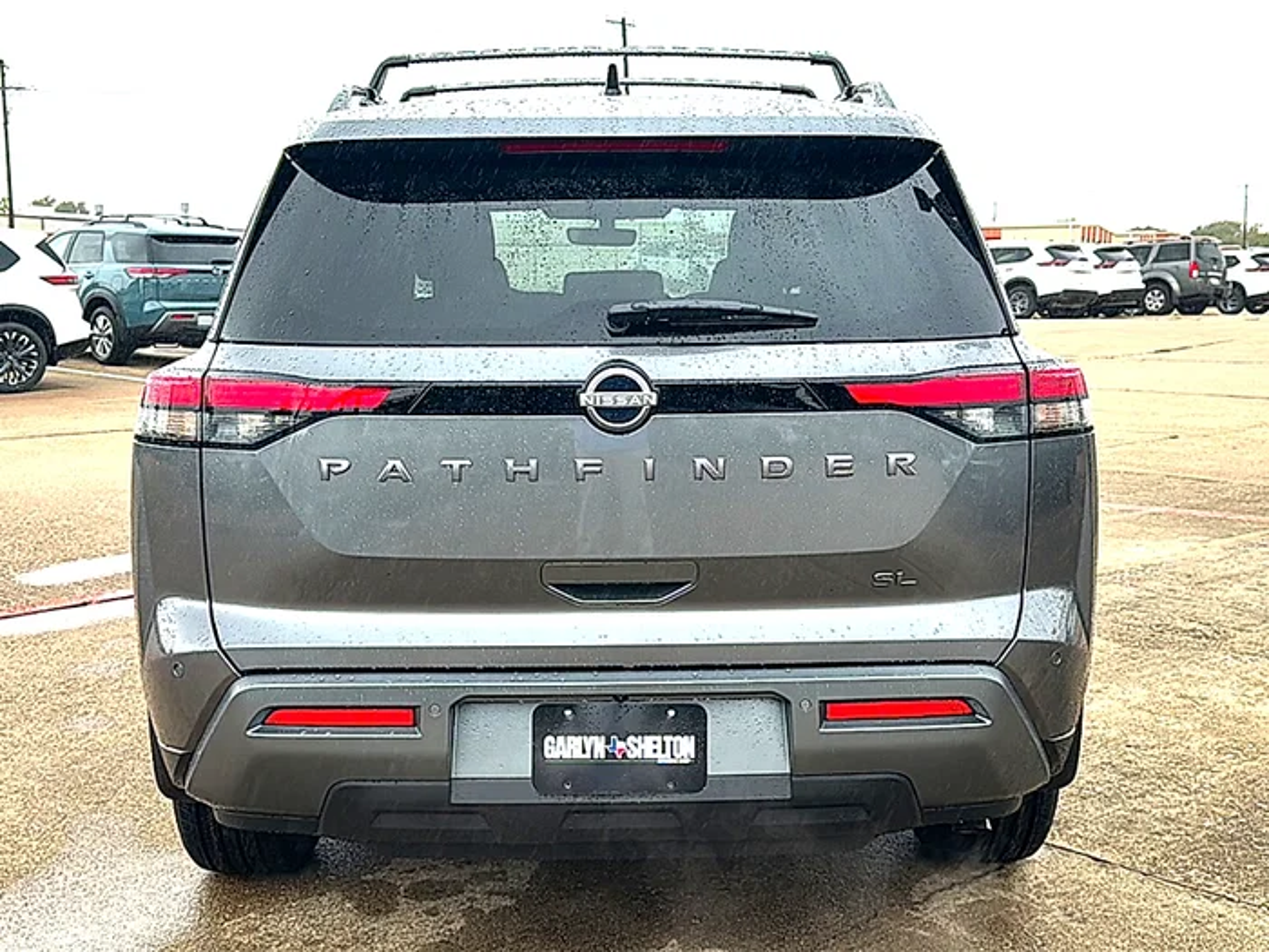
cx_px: 634
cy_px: 476
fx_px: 1356
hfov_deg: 50.1
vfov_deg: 38.7
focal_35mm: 37
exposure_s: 1/171
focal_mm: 6.86
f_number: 1.78
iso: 64
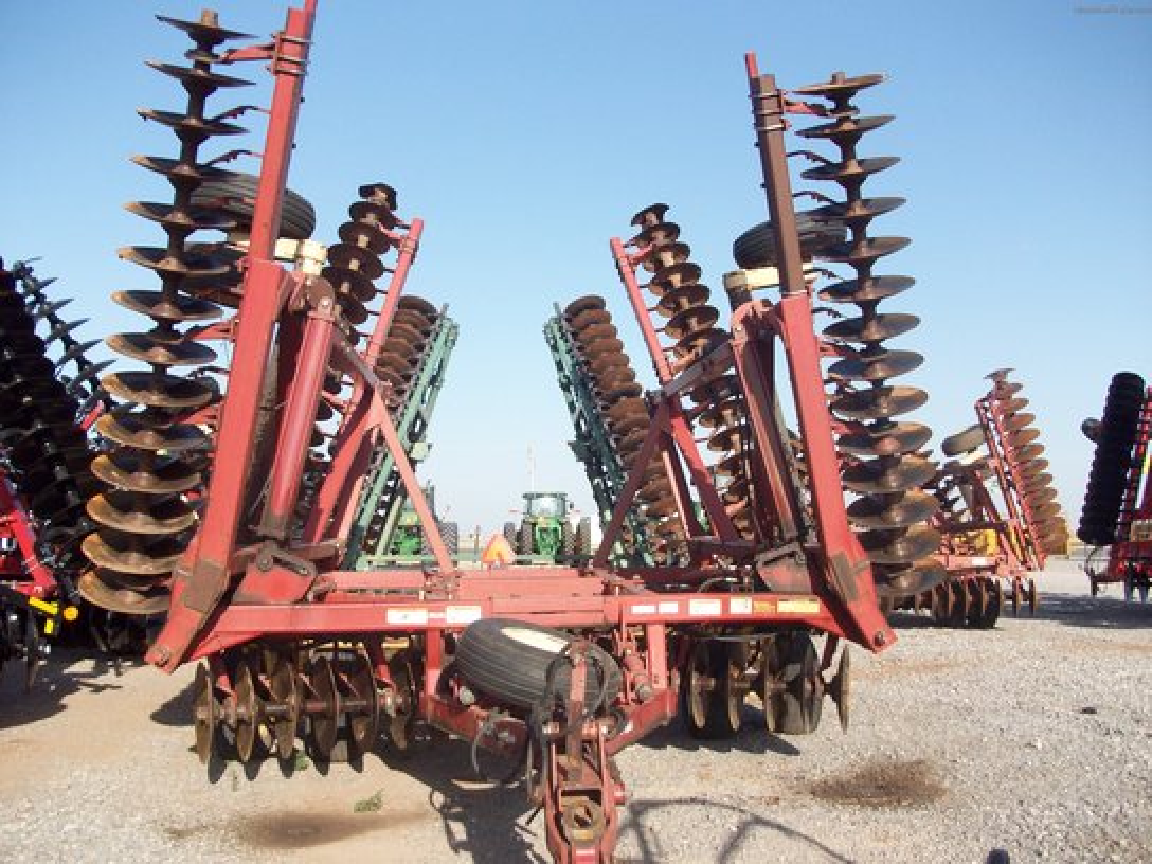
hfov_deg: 54.0
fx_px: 1131
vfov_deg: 41.8
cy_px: 432
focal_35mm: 34
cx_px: 576
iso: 64
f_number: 2.8
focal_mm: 5.7
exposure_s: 1/710
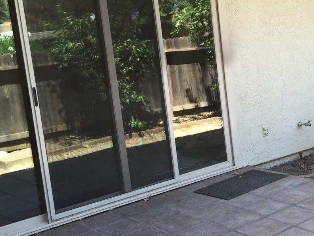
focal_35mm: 55
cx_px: 258
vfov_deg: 26.5
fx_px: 499
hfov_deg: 33.8
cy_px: 108
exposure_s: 1/120
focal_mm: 4.15
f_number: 2.2
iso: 40
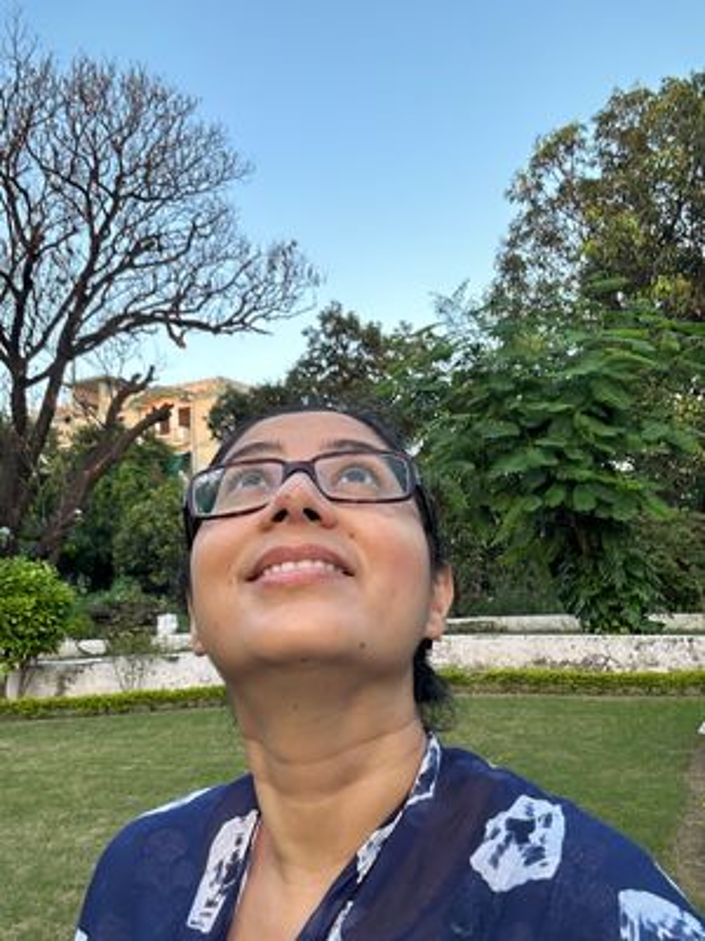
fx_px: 815
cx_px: 352
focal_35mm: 30
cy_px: 470
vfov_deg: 60.0
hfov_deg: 46.8
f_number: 1.9
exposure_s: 1/121
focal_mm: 2.69
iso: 50
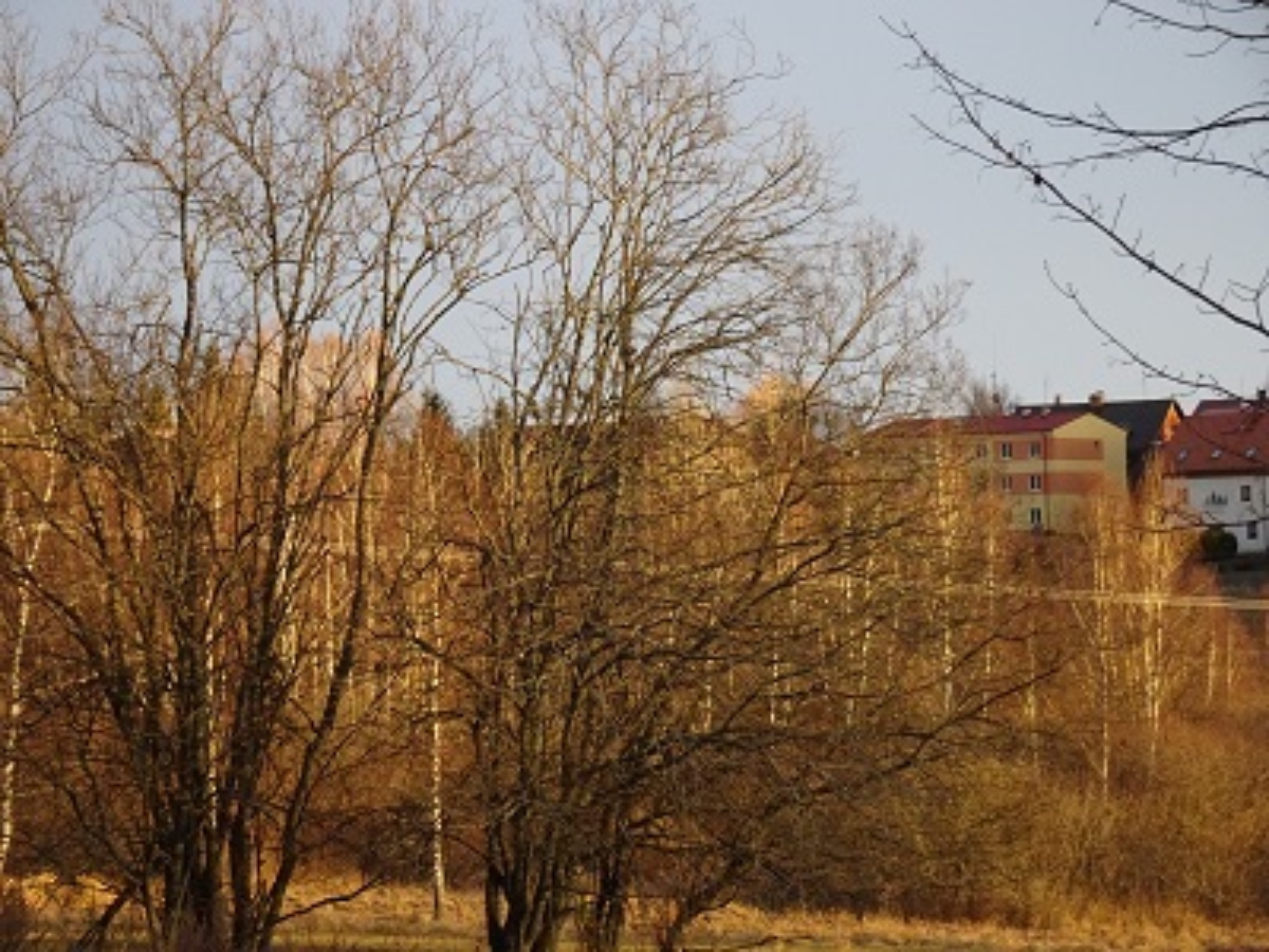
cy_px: 476
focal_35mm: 159
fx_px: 5829
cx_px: 634
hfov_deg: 12.4
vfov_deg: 9.3
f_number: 5.6
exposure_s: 1/160
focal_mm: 27.16
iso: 500
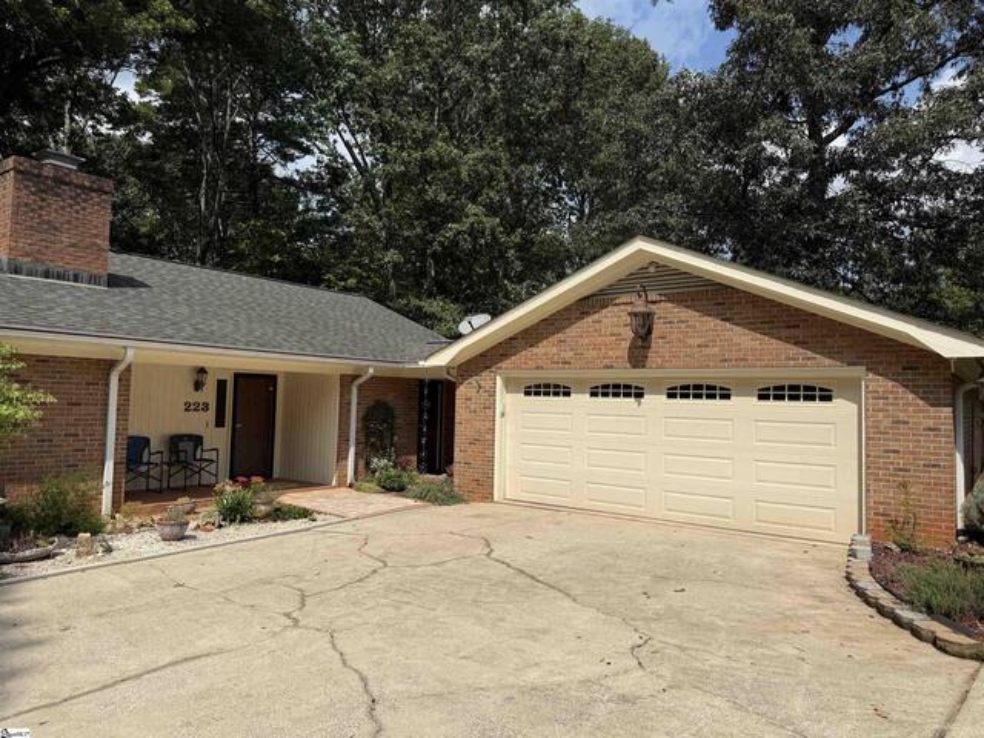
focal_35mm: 24
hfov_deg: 71.6
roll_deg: -1.8
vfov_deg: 56.8
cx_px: 492
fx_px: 682
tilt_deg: +3.7
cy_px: 369
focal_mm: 6.76
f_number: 1.78
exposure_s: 1/7353
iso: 80
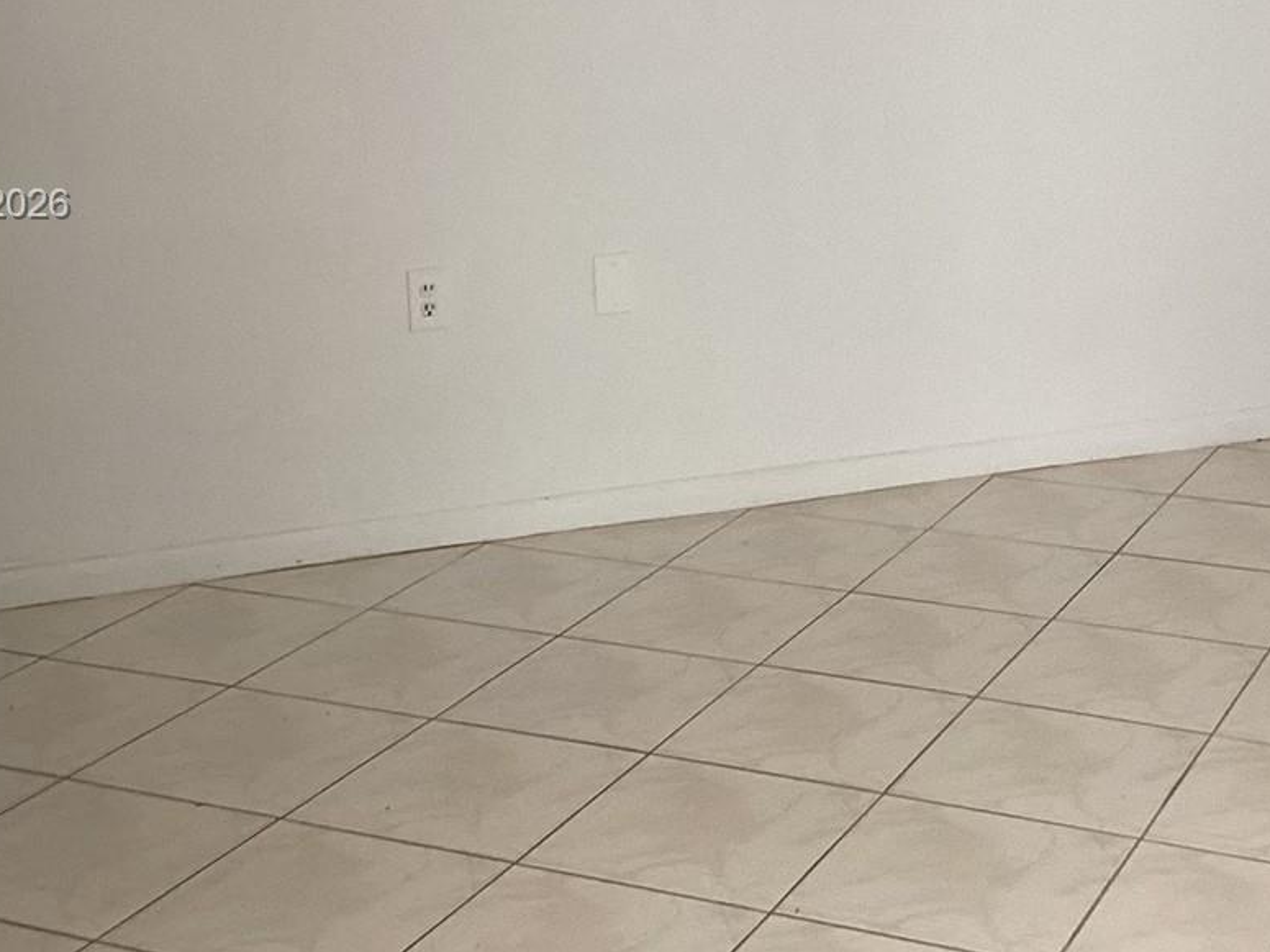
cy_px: 206
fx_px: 2348
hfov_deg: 30.0
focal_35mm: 64
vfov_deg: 22.6
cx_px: 870
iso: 100
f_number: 2.4
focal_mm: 3.3
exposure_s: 1/60
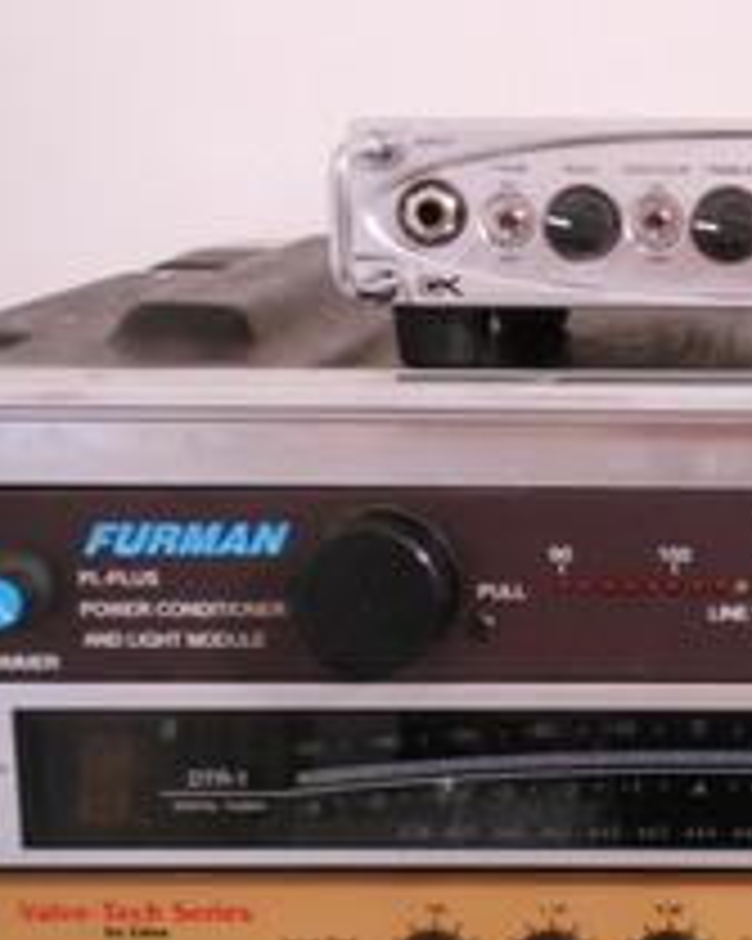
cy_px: 519
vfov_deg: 24.7
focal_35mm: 77
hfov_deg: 19.2
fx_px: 2144
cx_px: 797
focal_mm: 5.9
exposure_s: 1/4
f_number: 4
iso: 400
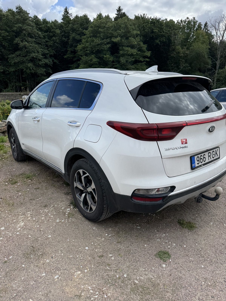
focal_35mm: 24
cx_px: 113
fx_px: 209
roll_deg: -1.6
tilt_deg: -12.7
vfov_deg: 71.6
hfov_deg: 56.8
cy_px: 150
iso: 80
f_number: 1.78
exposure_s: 1/2833
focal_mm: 6.76
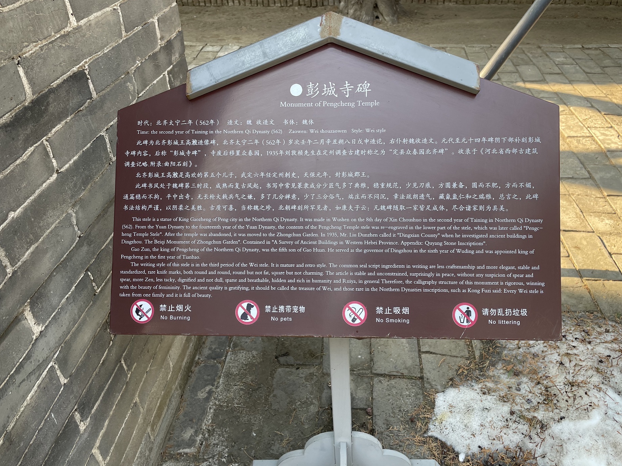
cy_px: 225
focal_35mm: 28
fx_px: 503
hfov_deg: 63.4
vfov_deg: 49.7
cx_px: 325
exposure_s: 1/149
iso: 32
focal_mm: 4.2
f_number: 1.6
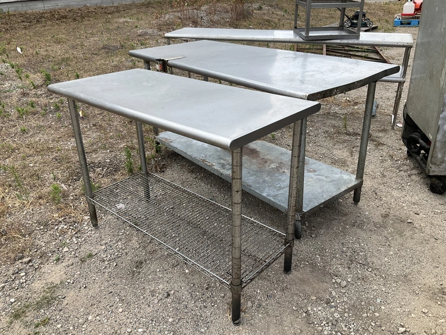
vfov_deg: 48.3
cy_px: 168
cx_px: 223
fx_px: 374
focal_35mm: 29
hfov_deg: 61.6
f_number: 1.8
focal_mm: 3
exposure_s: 1/929
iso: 25
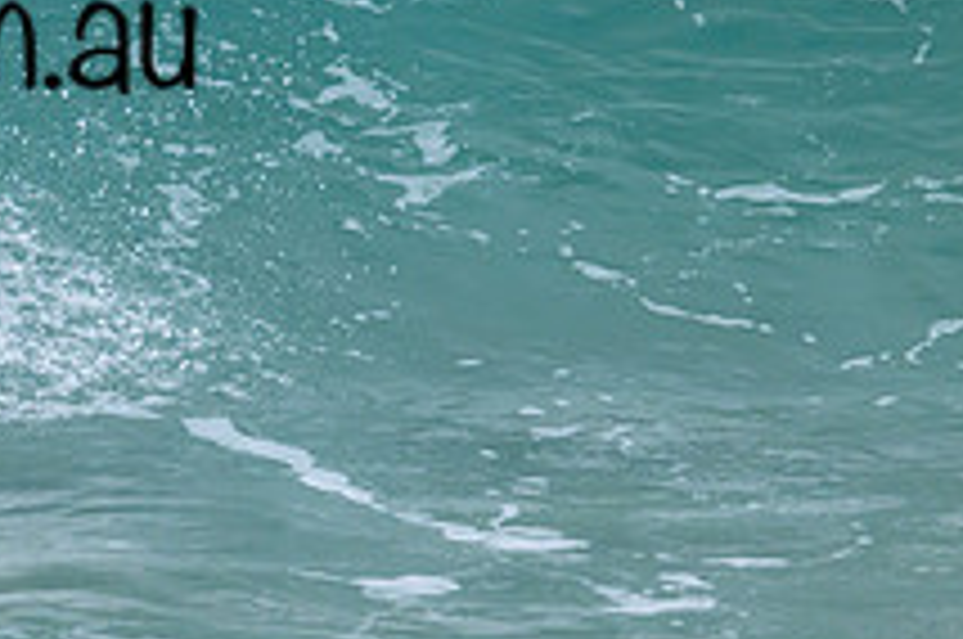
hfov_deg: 1.7
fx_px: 31945
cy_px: -16
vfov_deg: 1.1
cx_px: -279
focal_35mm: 1196
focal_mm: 430
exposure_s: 1/2000
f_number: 10
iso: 1600
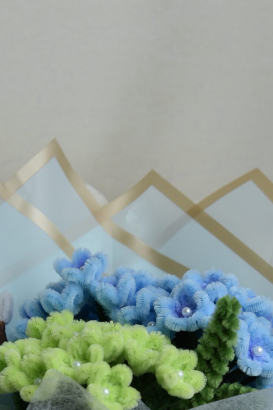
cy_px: 363
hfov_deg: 11.5
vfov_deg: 17.0
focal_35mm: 119
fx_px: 1354
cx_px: 151
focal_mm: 50
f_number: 5.6
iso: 400
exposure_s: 1/125
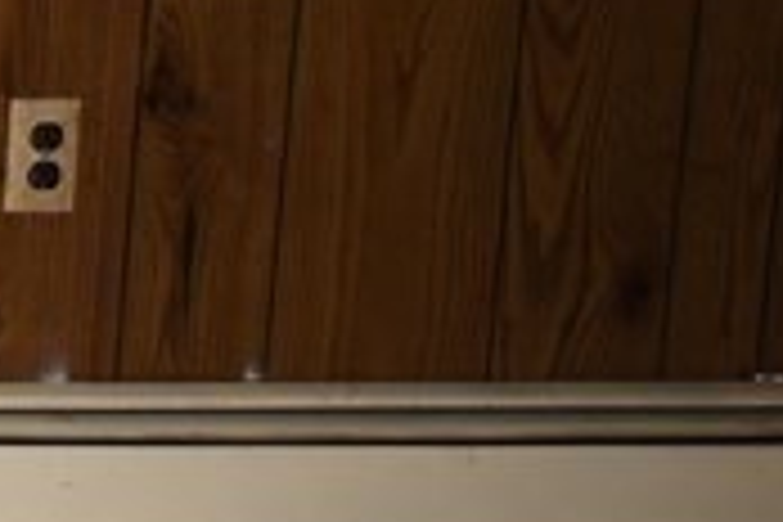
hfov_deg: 11.7
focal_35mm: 100
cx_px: -1512
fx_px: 2175
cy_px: -250
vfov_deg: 13.0
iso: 800
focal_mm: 17
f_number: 9
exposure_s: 1/160
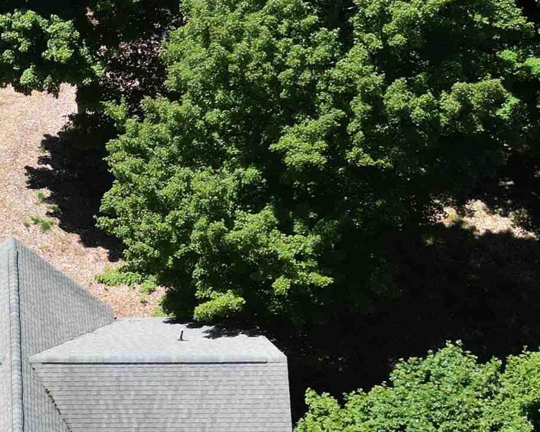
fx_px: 1263
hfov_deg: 23.0
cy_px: 388
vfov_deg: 19.1
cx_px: -16
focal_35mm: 79
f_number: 1.7
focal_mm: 6.72
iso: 100
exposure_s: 1/80
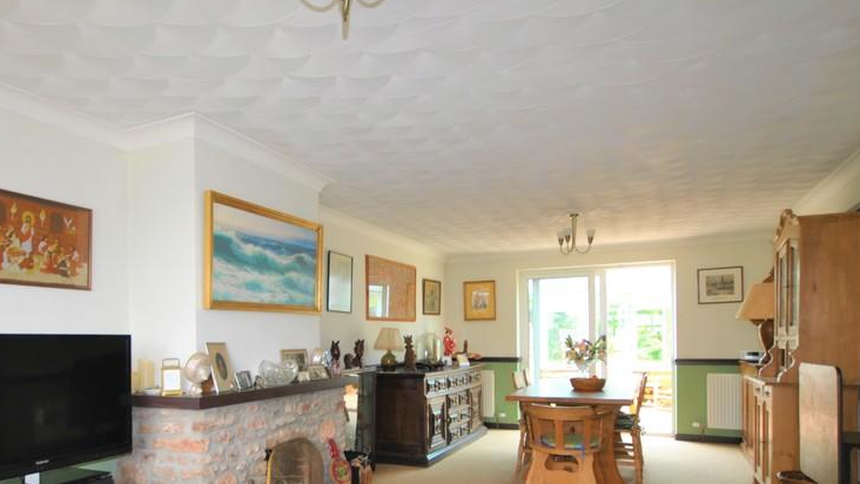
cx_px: 341
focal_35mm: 22
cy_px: 338
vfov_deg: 50.2
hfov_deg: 80.2
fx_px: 502
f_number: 4
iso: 200
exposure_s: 1/25
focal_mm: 10
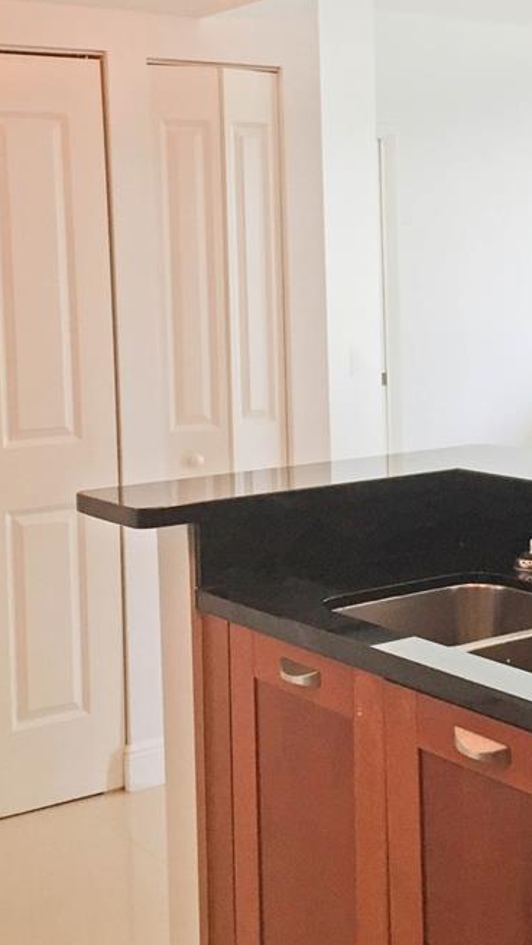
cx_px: 415
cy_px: 332
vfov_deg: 35.7
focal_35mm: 58
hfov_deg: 20.5
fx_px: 1454
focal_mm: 4.15
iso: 32
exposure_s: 1/40
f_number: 2.2
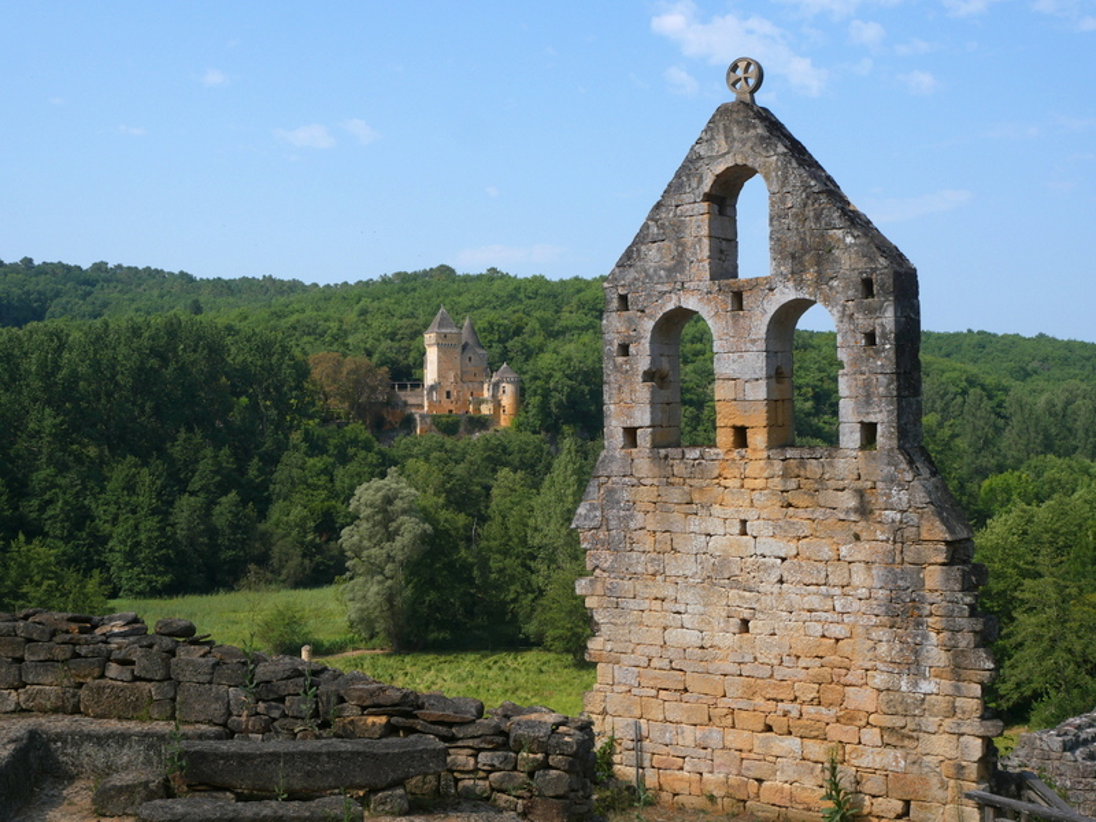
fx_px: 1520
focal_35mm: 48
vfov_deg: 30.3
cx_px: 548
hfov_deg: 39.7
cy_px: 411
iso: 200
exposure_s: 1/500
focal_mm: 24
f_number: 10
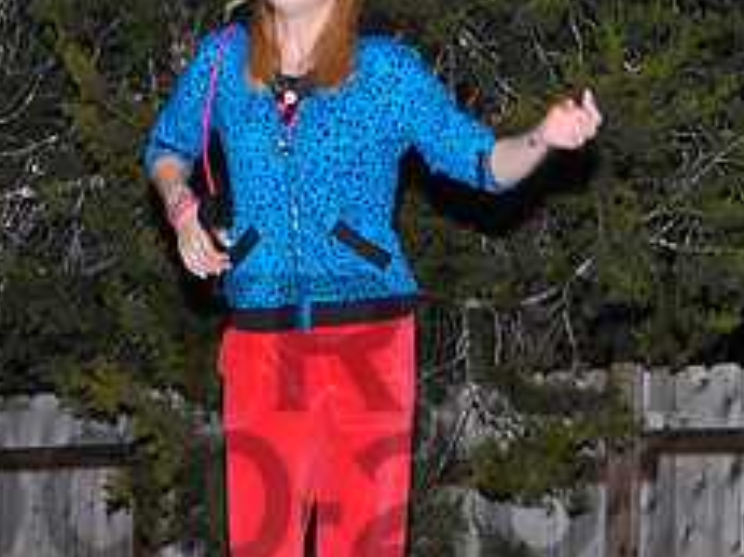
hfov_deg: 10.9
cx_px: 294
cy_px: 232
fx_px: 3908
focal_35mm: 182
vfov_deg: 8.1
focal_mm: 50
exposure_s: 1/60
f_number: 5.6
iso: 200
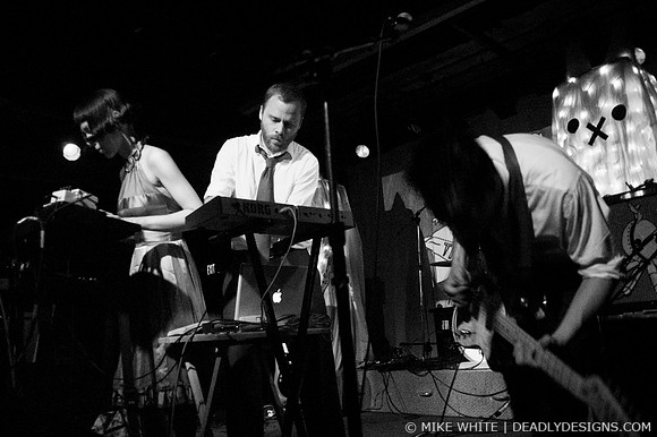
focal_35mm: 30
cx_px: 328
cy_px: 218
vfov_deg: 43.6
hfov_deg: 62.0
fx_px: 547
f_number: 2.8
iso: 1600
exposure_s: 1/60
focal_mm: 20
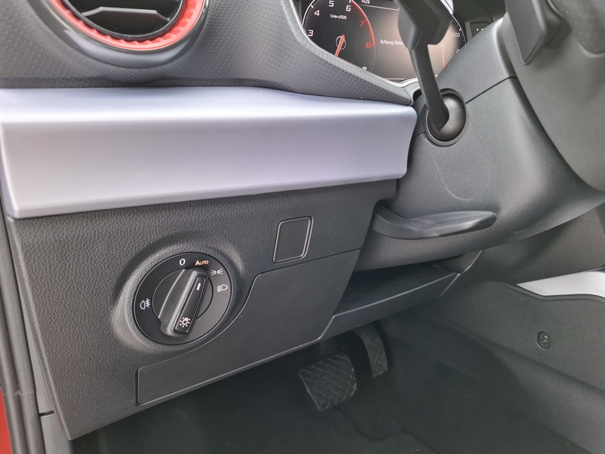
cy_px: 227
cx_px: 302
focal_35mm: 23
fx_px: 402
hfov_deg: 73.9
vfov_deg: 58.9
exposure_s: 1/120
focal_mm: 5.54
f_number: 1.8
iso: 200
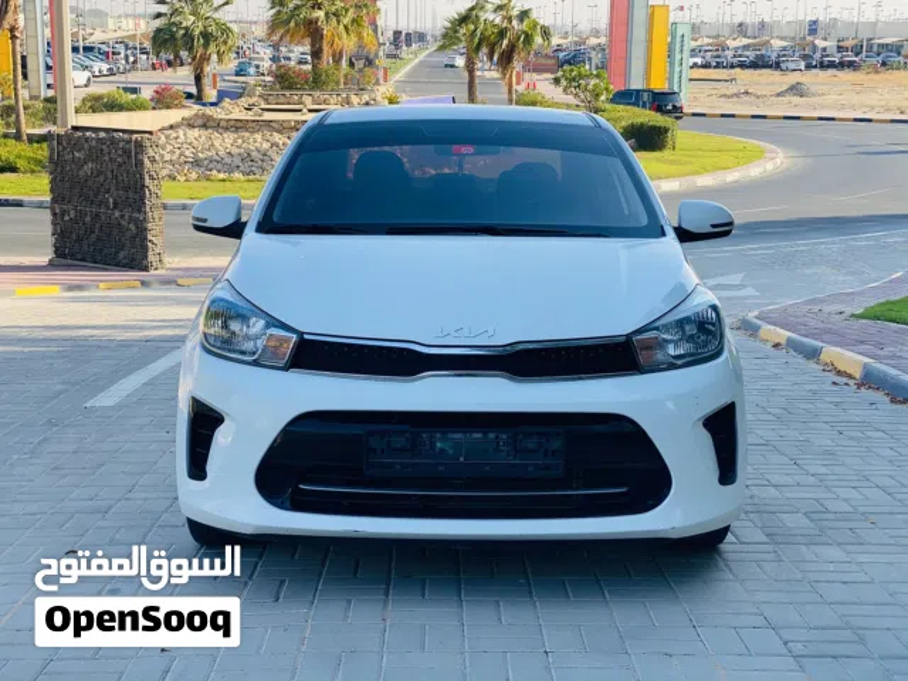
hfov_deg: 36.8
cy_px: 340
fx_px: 1364
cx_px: 454
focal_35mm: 52
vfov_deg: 28.0
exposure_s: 1/440
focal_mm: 6
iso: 20
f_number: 2
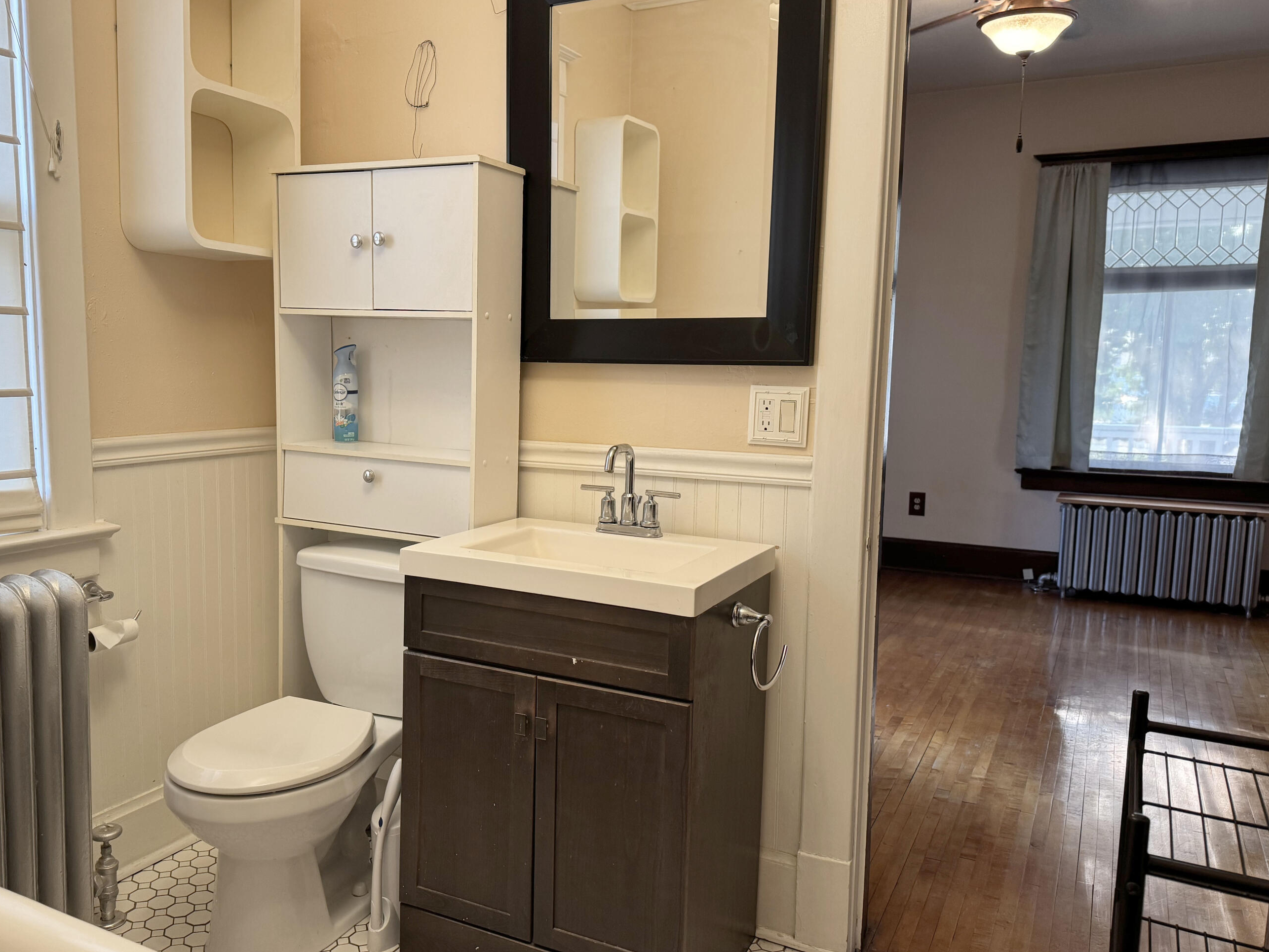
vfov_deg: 49.8
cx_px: 579
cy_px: 484
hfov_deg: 63.3
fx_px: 1027
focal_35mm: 28
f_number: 1.78
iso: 200
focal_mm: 6.76
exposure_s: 1/60
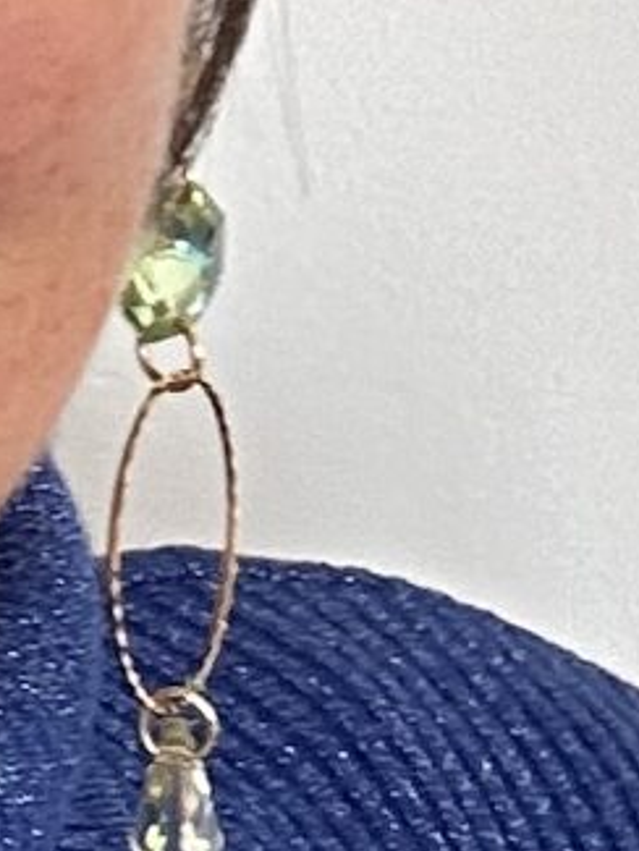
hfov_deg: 6.1
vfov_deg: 8.3
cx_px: -600
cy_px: -215
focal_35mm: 236
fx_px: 5805
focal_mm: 2.69
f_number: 1.9
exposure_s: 1/109
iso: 80
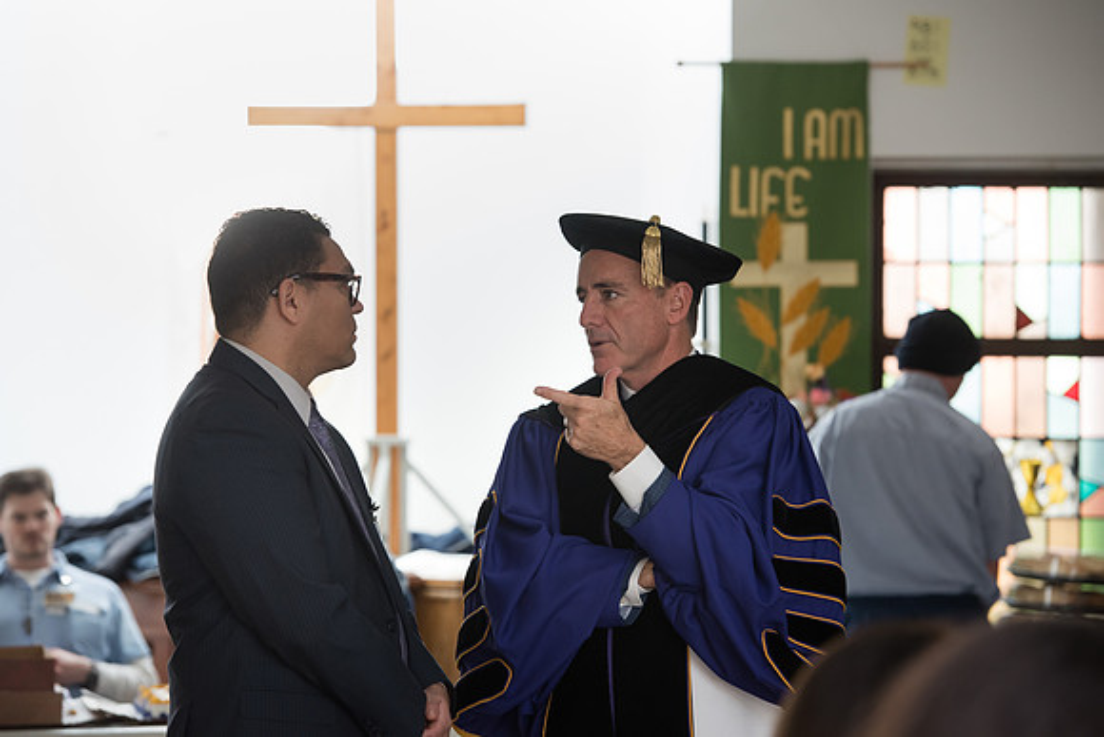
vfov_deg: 10.2
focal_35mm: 135
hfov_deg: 15.2
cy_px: 368
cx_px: 552
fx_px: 4141
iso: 1250
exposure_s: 1/200
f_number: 5.6
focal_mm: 135
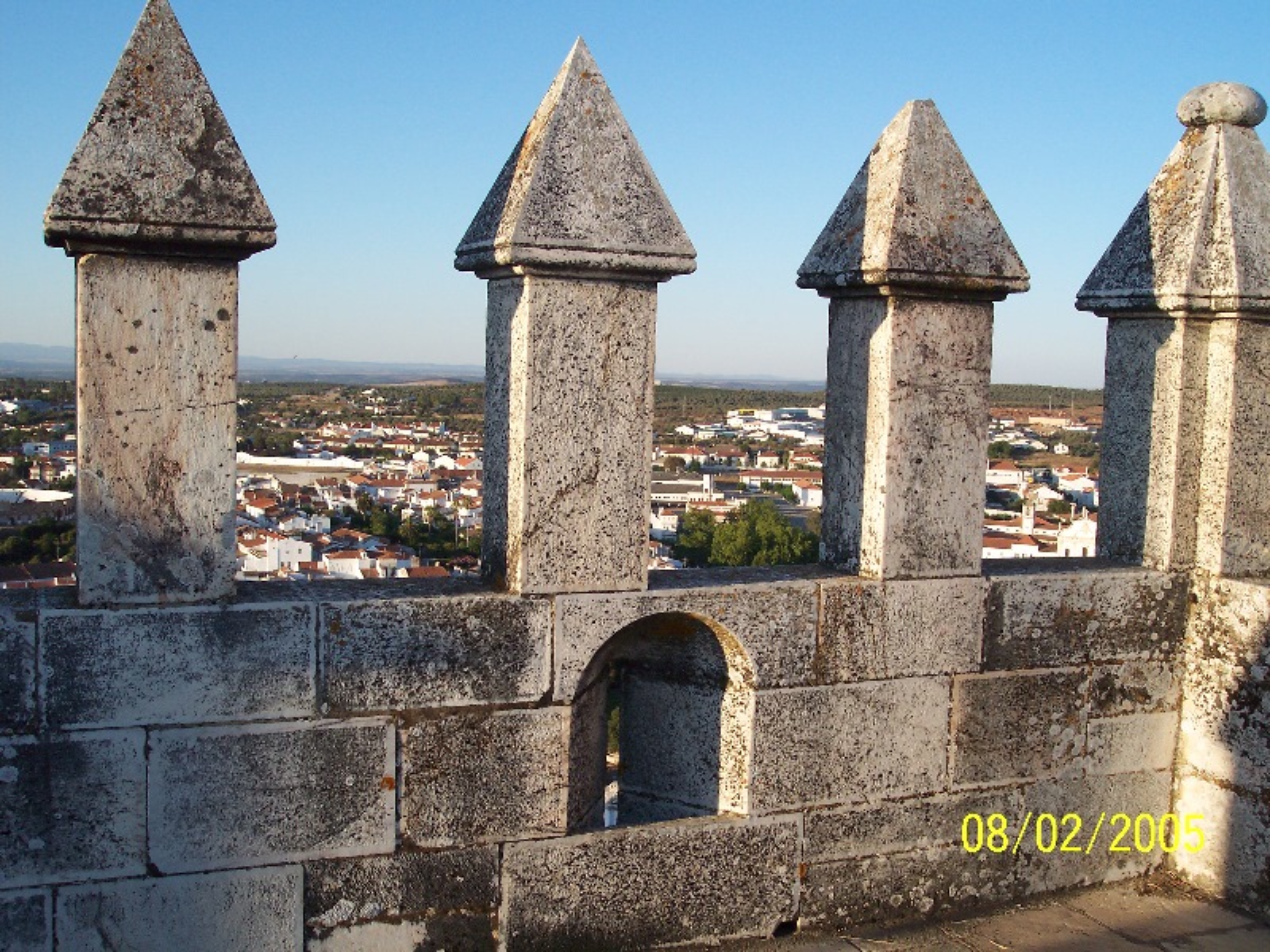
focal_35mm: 38
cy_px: 476
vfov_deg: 37.7
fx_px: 1394
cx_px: 635
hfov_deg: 49.0
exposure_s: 1/350
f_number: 4.8
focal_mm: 8
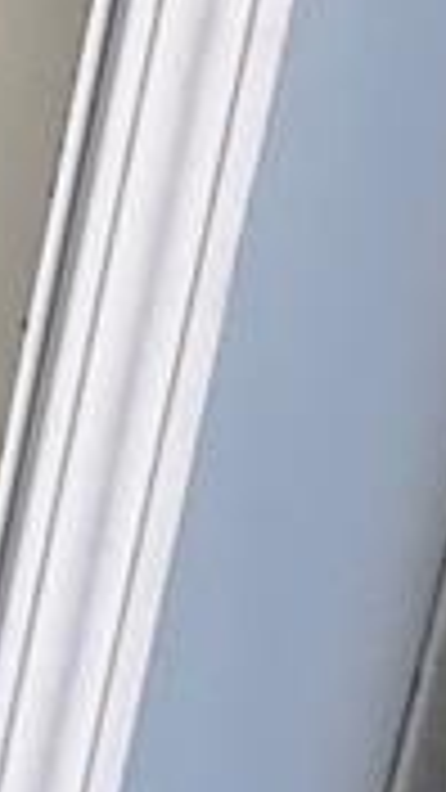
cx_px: -1356
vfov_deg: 18.2
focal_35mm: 104
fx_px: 2187
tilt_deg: -11.3
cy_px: -414
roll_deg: -2.4
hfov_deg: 7.7
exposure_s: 1/99
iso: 250
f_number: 2.2
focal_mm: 2.22
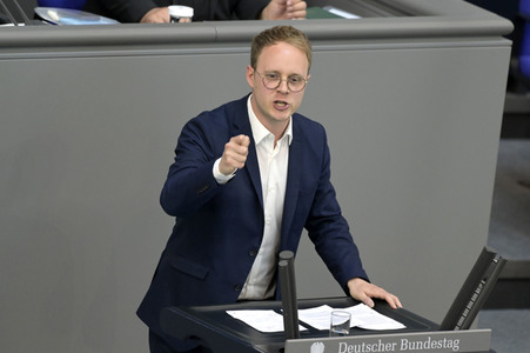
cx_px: 265
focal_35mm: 380
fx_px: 5590
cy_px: 176
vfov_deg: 3.6
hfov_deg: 5.4
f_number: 5.6
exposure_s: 1/500
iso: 8000
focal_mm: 380
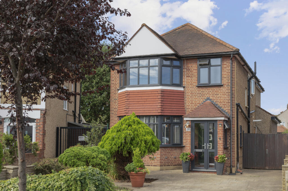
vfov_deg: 47.9
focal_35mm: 27
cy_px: 96
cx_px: 144
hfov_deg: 67.4
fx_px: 216
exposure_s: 1/250
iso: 200
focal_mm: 27
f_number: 8
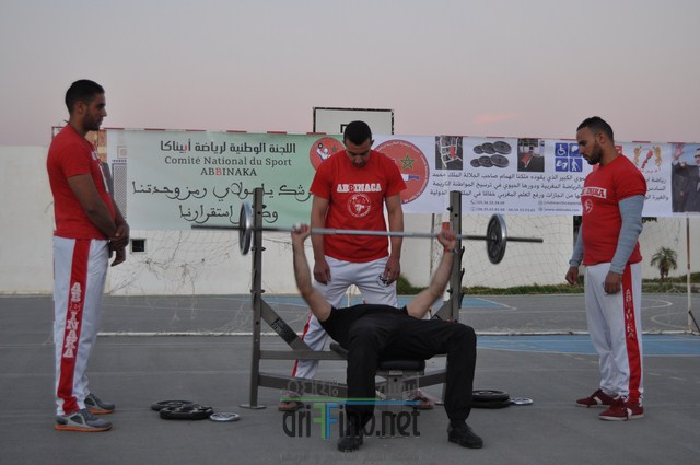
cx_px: 350
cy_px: 232
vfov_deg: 23.7
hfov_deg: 35.1
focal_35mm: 57
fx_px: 1107
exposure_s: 1/60
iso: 500
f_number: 4.8
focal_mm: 38
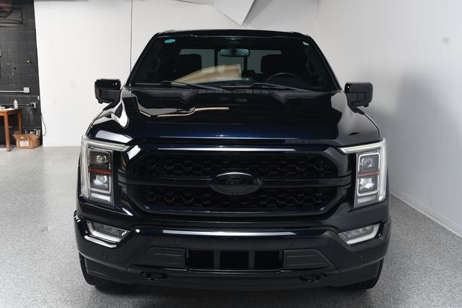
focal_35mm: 39
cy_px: 154
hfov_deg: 49.6
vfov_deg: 34.2
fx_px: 500
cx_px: 231
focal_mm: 26
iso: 100
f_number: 8
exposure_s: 1/160
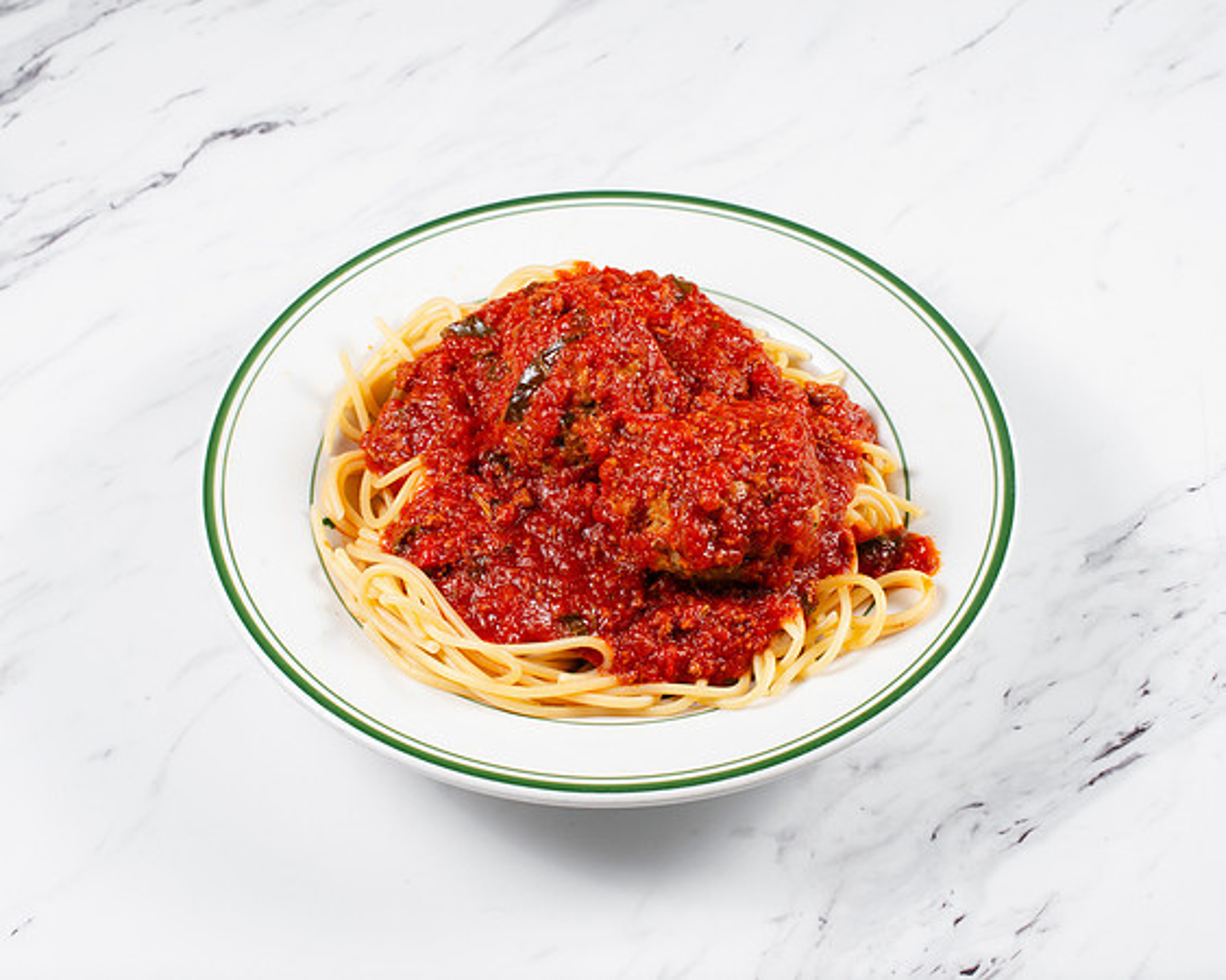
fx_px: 2168
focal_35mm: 60
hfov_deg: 31.6
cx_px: 613
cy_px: 483
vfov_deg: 25.5
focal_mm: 50
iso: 200
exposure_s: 1/250
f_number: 10
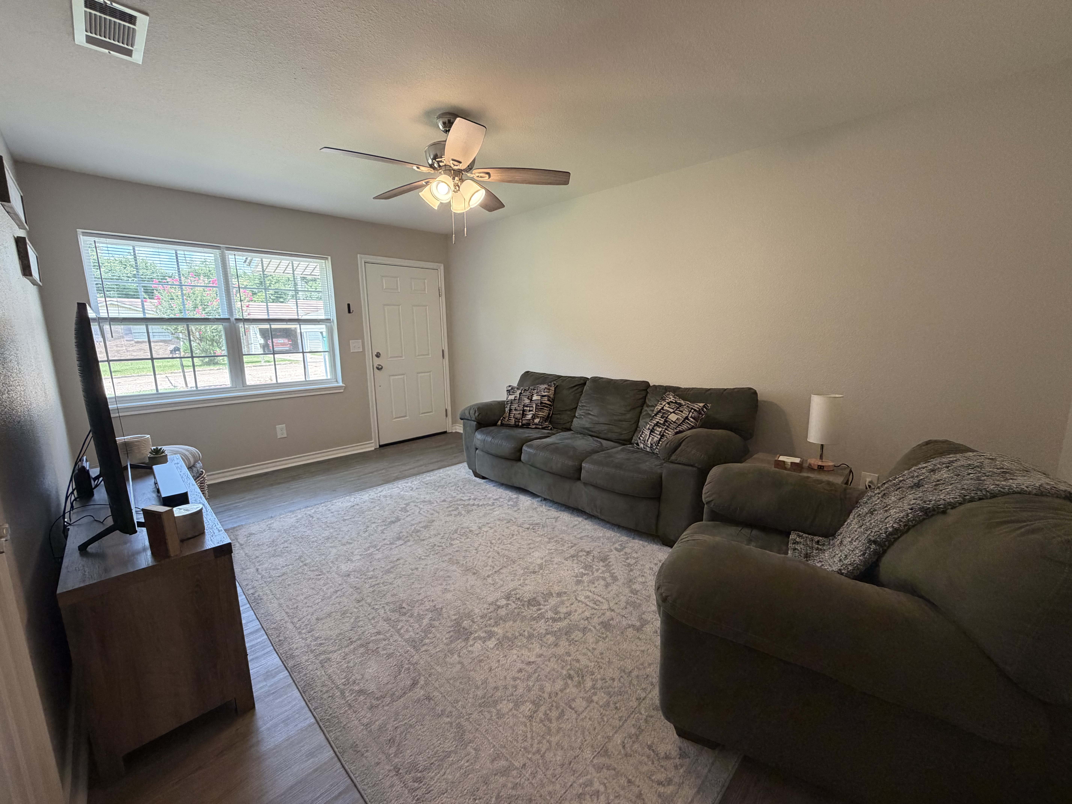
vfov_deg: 85.7
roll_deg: +0.8
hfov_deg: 102.1
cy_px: 402
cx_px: 536
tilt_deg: -10.4
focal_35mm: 14
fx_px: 434
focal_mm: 2.22
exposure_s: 1/120
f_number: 2.2
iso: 320
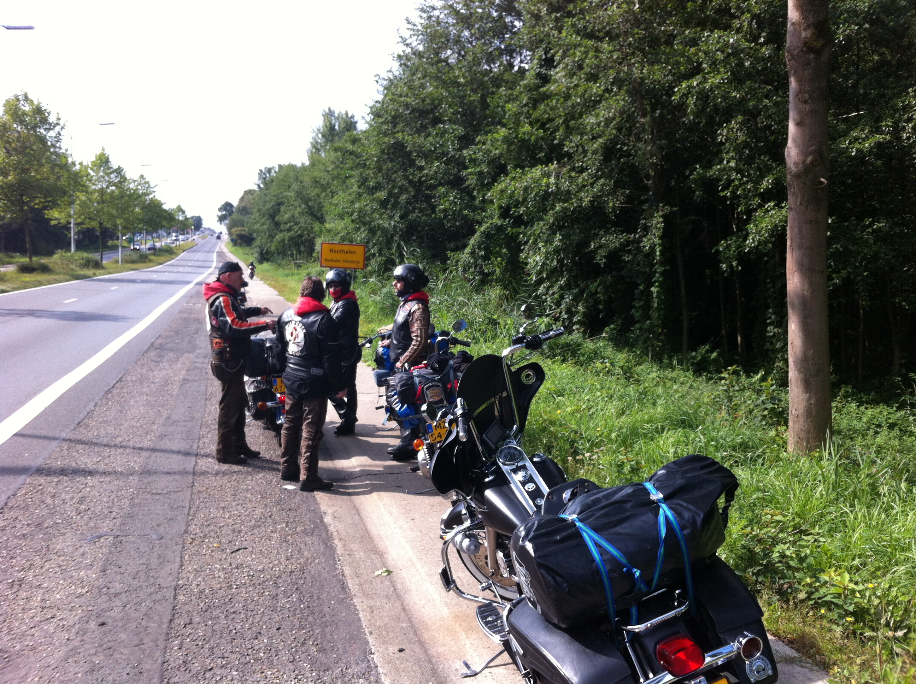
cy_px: 342
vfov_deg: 40.6
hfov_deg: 52.7
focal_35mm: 35
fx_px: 925
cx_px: 458
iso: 80
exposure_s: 1/479
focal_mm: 3.85
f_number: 2.8
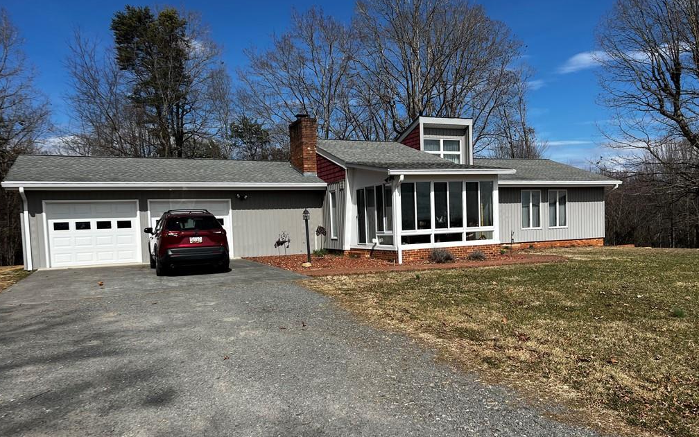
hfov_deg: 66.5
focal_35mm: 28
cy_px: 248
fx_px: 533
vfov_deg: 44.4
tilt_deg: -2.9
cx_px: 346
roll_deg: +1.3
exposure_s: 1/6579
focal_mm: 5.7
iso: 50
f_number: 1.5
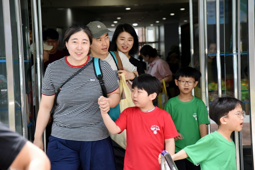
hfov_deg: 11.0
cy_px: 85
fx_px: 1328
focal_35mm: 188
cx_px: 128
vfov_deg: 7.3
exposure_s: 1/125
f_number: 6
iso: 400
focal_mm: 125
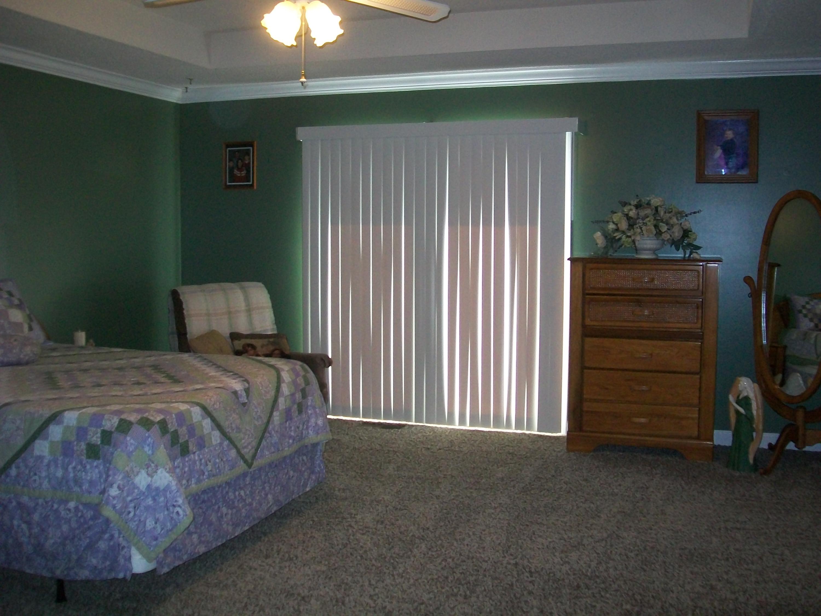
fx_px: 854
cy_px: 308
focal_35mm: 36
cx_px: 410
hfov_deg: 51.4
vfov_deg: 39.7
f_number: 2.7
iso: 160
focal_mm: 6
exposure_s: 1/60
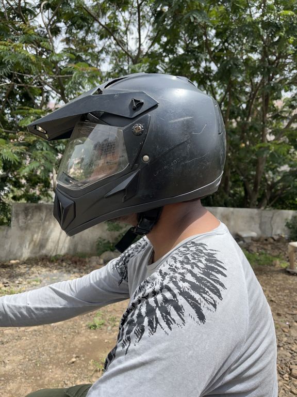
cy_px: 198
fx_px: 297
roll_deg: -1.4
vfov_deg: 67.3
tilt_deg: +0.1
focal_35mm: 26
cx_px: 148
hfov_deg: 53.1
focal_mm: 5.1
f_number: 1.6
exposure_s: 1/1672
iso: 50
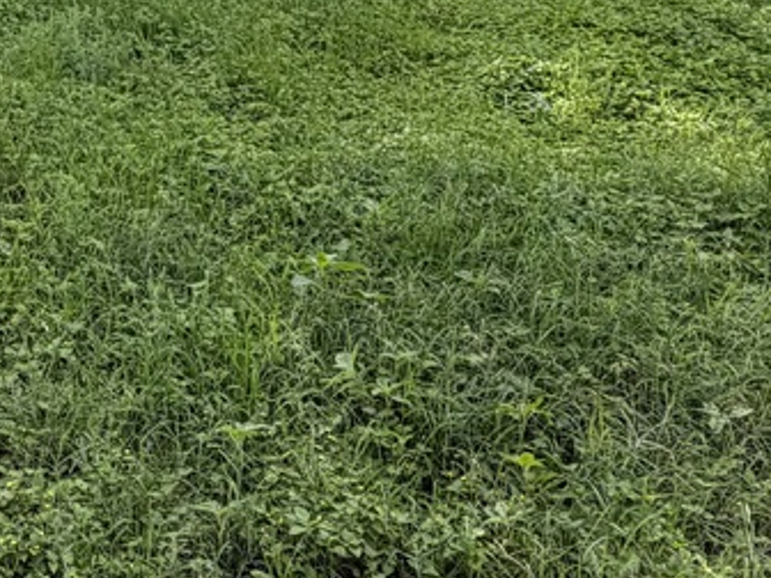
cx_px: -25
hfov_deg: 29.7
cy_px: -124
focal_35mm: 60
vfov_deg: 22.4
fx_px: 1336
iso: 32
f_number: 2.2
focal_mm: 2.22
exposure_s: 1/770
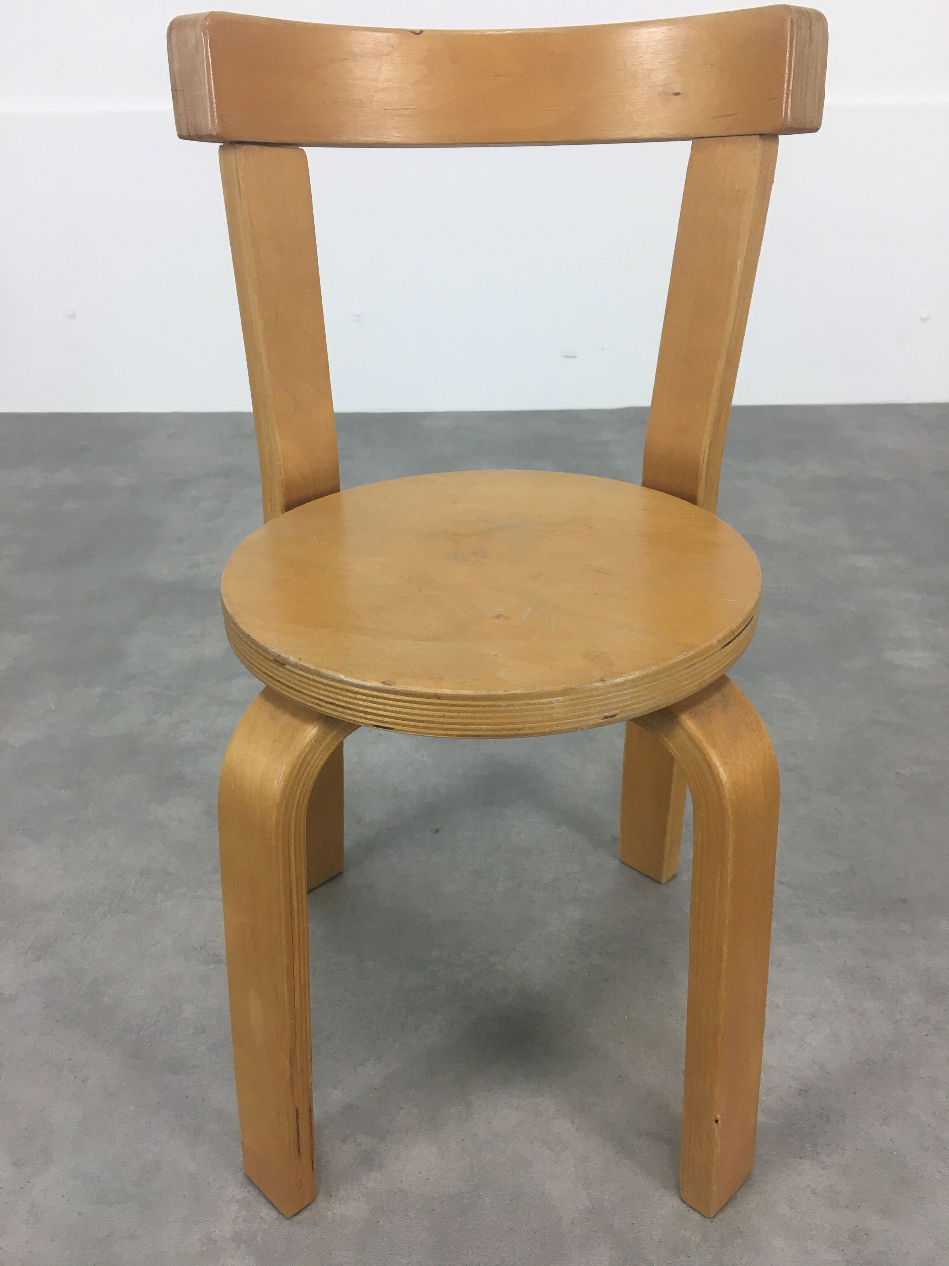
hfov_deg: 48.2
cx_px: 474
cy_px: 633
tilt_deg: -28.7
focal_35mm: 29
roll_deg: -0.7
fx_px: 1060
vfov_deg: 61.7
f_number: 2.2
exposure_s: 1/33
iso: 40
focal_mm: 4.15
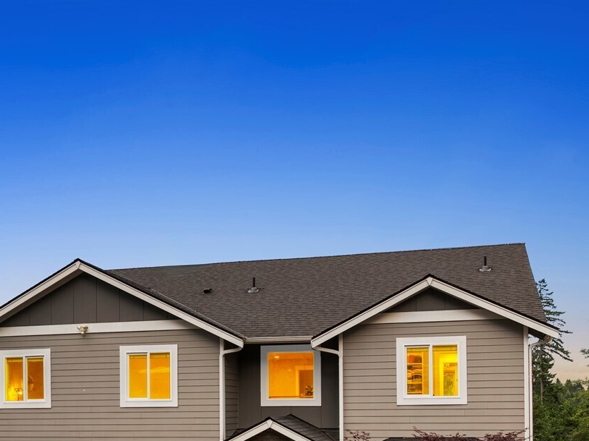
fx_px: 782
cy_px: 409
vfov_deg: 29.9
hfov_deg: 40.9
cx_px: 211
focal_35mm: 46
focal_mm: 12.29
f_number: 2.8
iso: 170
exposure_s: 1/80
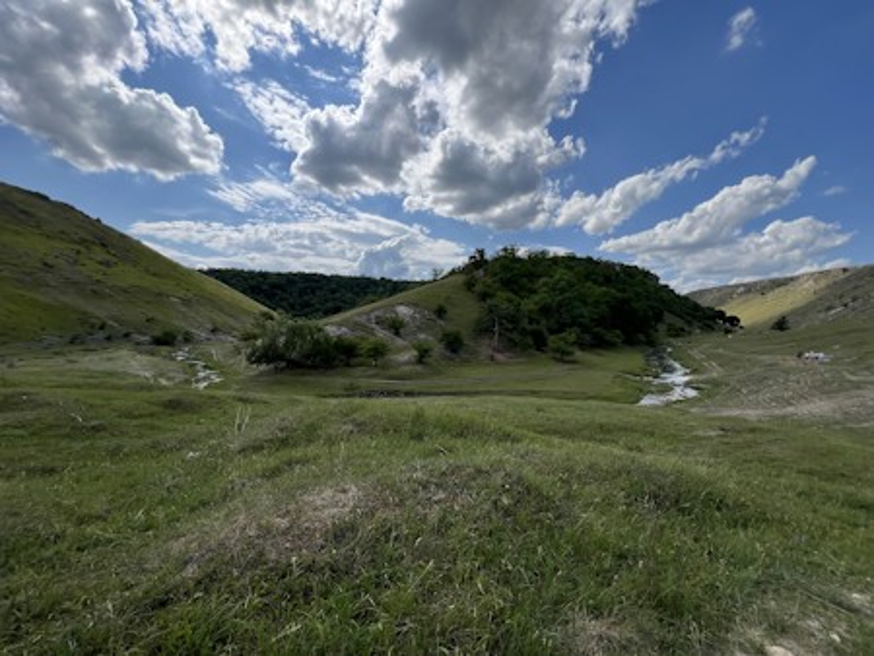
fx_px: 328
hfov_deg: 106.2
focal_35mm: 13
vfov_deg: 90.0
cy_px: 328
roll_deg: -0.9
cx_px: 437
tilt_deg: -0.1
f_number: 1.8
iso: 32
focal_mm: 1.57
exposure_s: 1/2137
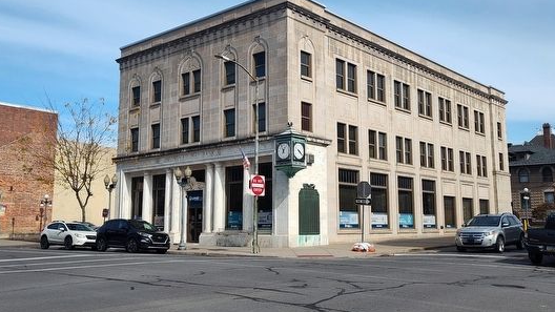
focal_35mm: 38
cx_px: 295
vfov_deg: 31.2
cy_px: 144
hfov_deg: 52.7
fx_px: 559
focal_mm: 5.56
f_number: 1.8
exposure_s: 1/1400
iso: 100
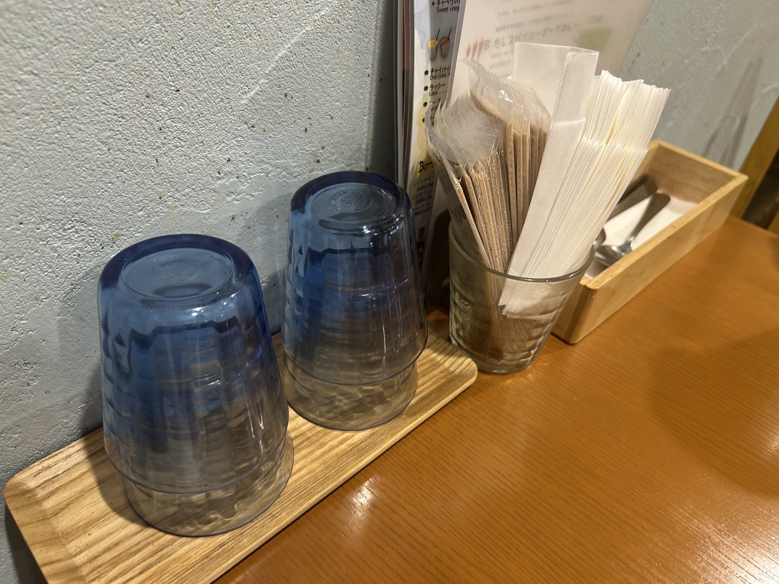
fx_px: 585
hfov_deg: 67.3
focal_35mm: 26
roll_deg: -4.6
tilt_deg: -39.0
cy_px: 292
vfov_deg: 53.1
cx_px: 390
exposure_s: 1/50
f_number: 1.5
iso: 80
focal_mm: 5.7
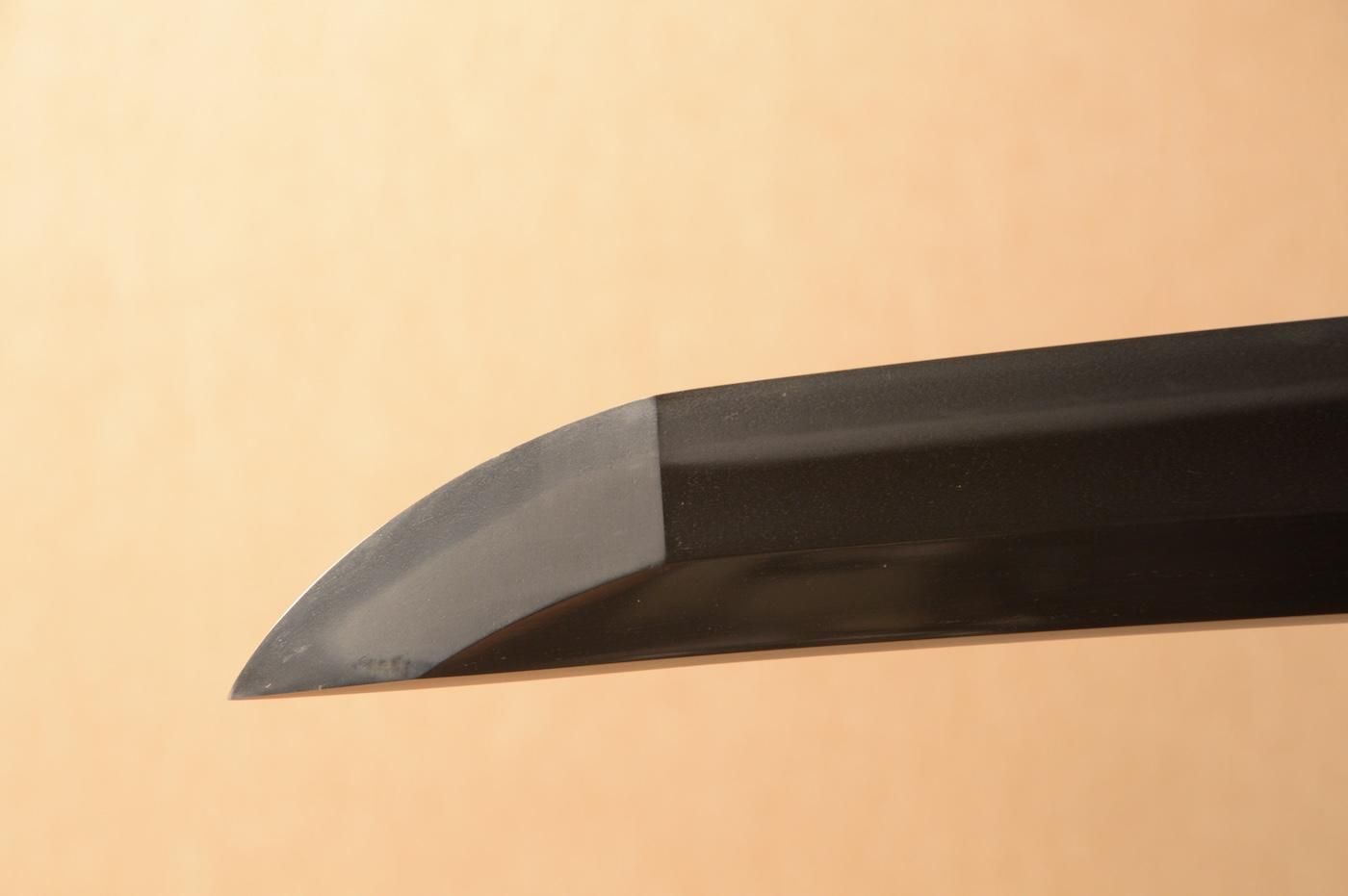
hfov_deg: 13.1
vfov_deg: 8.7
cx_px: 674
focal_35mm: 158
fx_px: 5893
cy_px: 448
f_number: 11
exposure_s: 1/2
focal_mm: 105
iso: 400
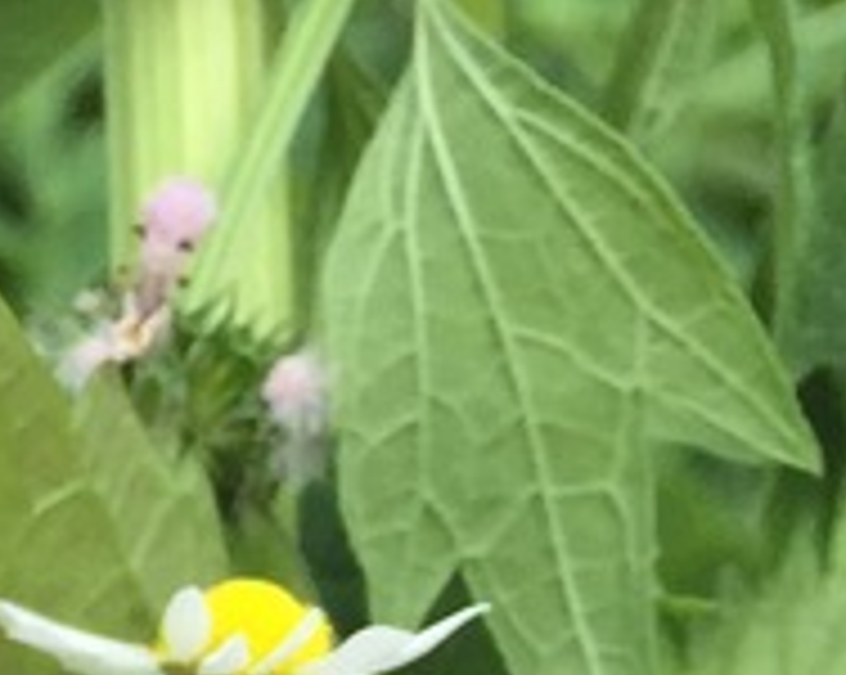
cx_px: -1454
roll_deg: +1.9
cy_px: 1508
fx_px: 4827
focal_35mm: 193
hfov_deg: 8.7
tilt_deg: -11.8
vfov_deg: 7.6
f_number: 2.2
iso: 32
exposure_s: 1/430
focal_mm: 4.15
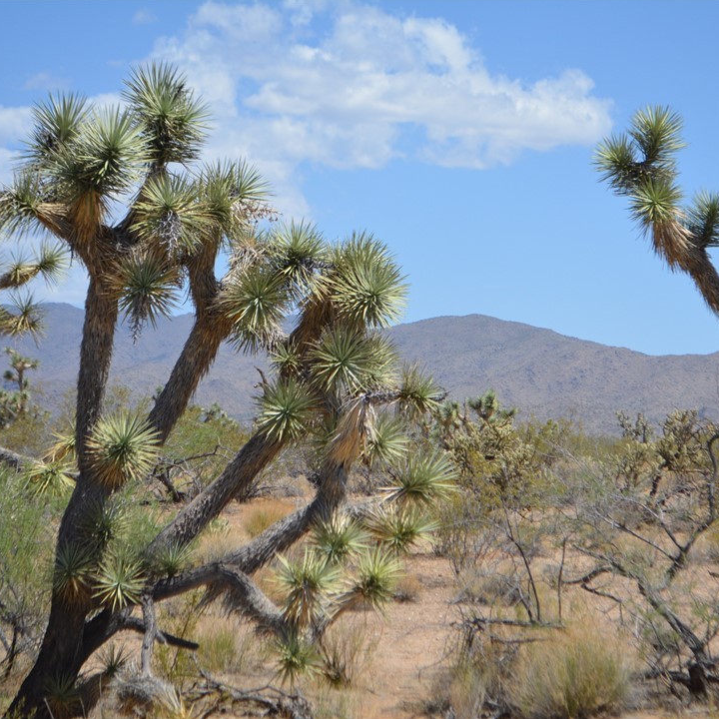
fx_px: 2482
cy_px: 360
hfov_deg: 16.5
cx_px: 417
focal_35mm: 106
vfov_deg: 16.5
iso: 400
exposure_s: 1/1600
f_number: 6.3
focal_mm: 55
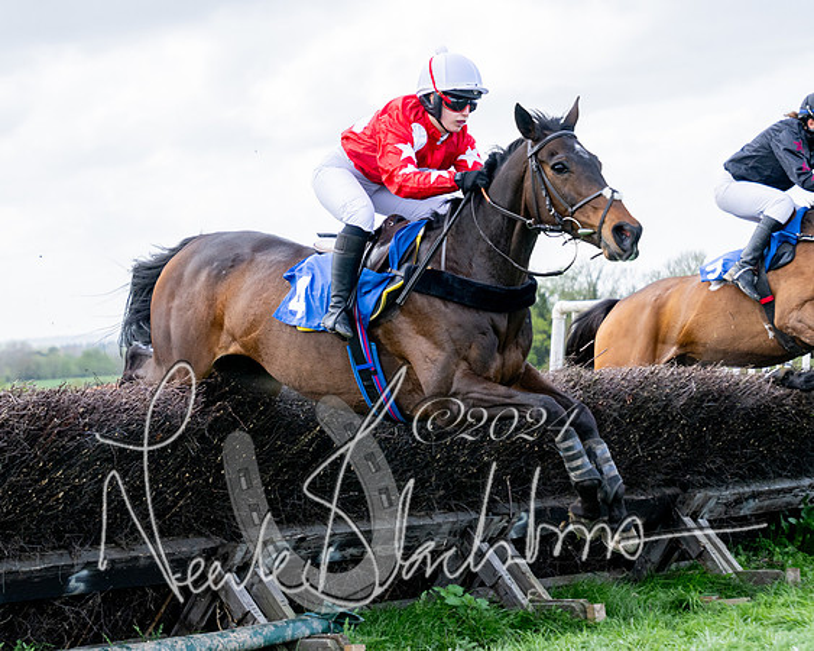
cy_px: 251
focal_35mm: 112
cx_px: 187
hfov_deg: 17.0
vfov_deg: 13.7
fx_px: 2706
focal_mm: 70
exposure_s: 1/1600
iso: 400
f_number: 4
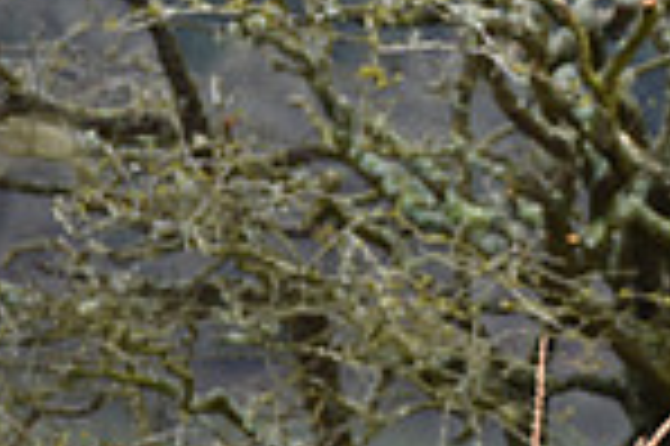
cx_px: 1169
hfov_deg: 2.6
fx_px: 14501
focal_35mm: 780
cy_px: -68
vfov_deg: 1.8
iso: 720
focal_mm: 200
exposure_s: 1/800
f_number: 4.5
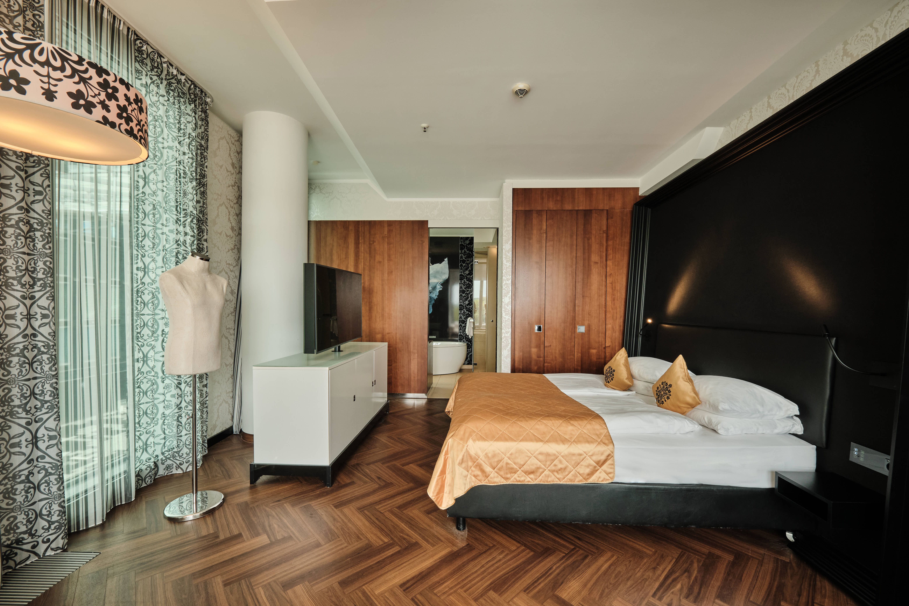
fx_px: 328
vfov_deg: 85.4
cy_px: 303
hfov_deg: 108.3
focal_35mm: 13
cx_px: 454
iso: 500
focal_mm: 8.7
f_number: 8
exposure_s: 1/20
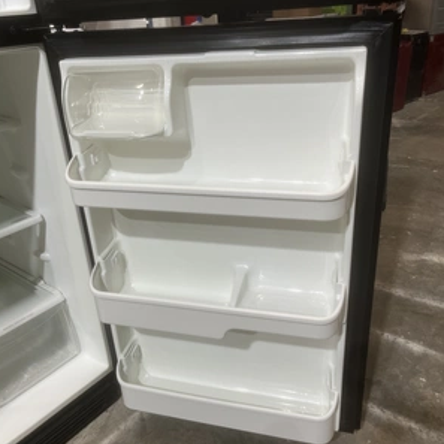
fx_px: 450
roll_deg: +4.2
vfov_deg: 52.5
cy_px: 223
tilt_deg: -25.0
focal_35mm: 31
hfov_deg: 52.5
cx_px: 206
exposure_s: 1/120
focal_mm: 5.1
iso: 100
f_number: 1.6
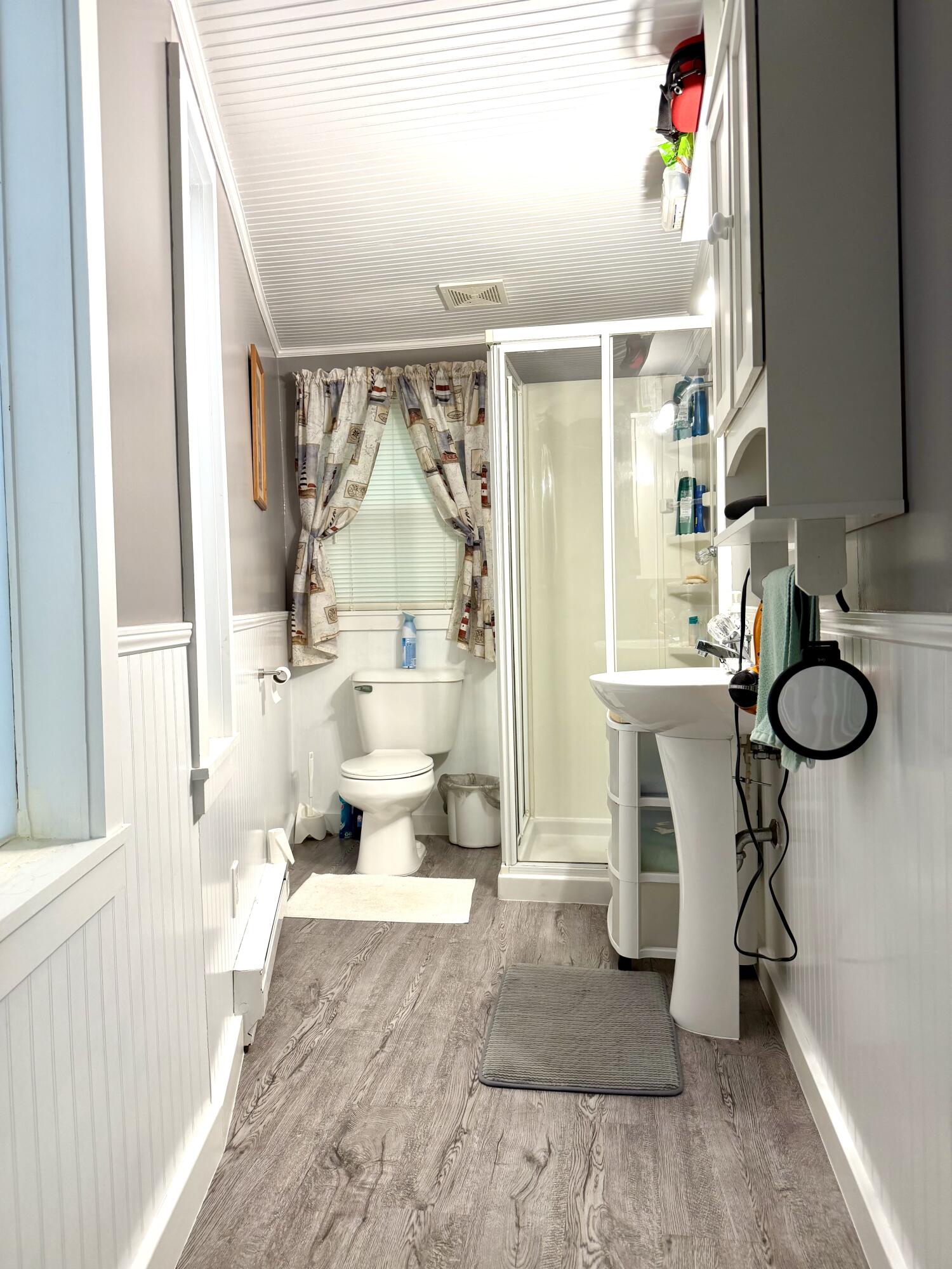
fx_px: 880
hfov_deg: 56.8
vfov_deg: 71.6
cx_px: 476
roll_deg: +1.8
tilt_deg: -3.0
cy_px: 634
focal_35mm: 24
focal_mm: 6.76
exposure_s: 1/120
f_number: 1.78
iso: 160
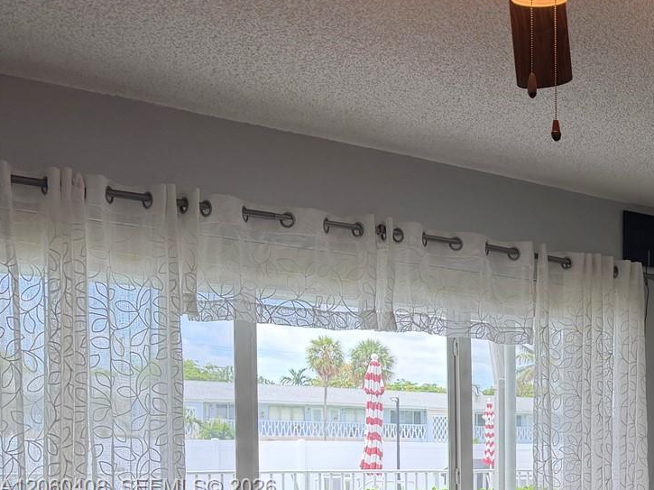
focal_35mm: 53
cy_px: 488
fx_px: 1001
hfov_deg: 32.0
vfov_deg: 26.1
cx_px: 716
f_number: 1.78
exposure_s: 1/185
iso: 100
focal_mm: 6.76
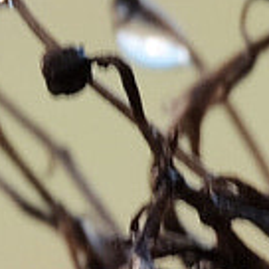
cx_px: 843
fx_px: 17742
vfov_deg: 0.9
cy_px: 18
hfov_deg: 0.9
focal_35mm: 2018
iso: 500
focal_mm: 134.5
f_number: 14
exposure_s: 1/80
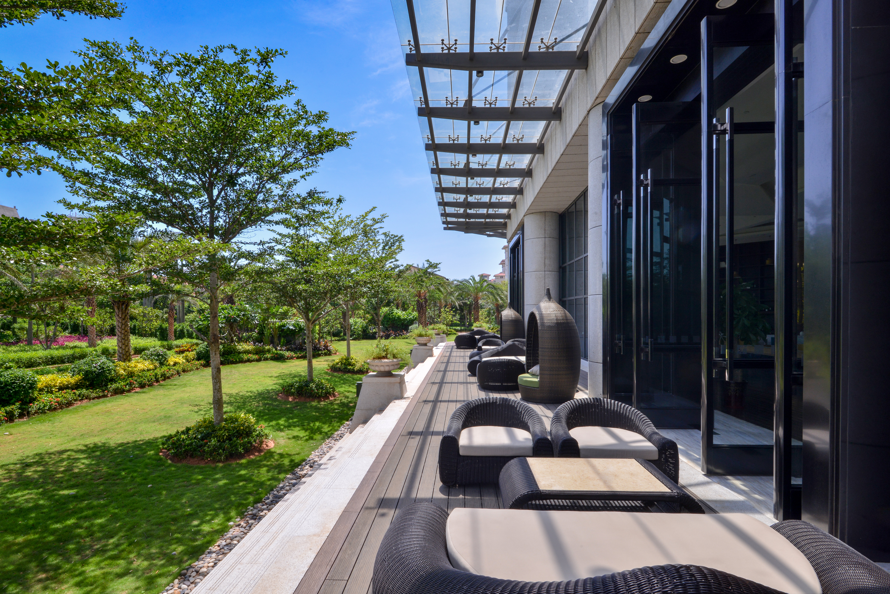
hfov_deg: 90.0
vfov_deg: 67.4
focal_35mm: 18
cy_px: 297
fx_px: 445
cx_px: 445
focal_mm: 18
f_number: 18
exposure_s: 1/80
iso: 200
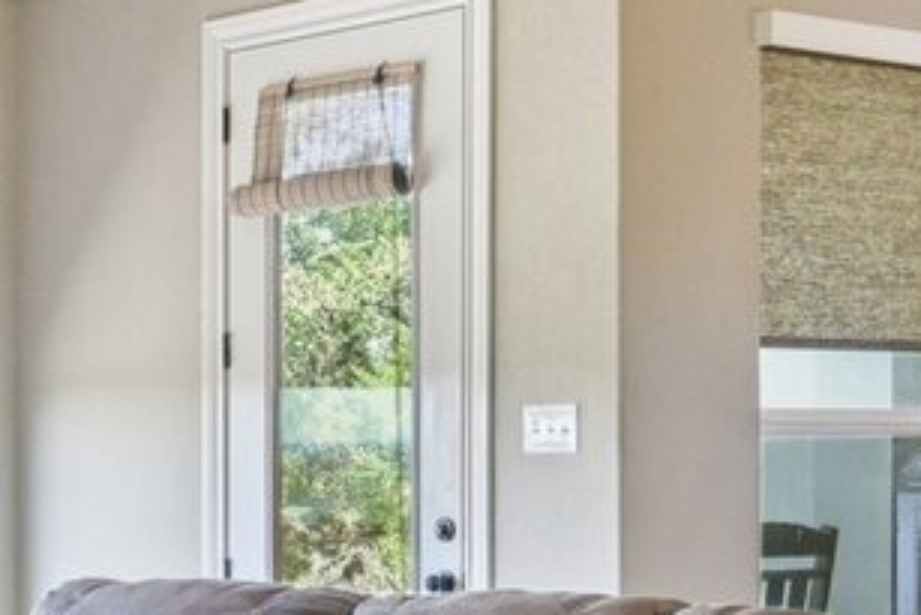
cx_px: -114
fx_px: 2431
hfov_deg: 20.4
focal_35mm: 95
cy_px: 456
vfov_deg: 14.4
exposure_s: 1/20
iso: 2200
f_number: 8
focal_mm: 18
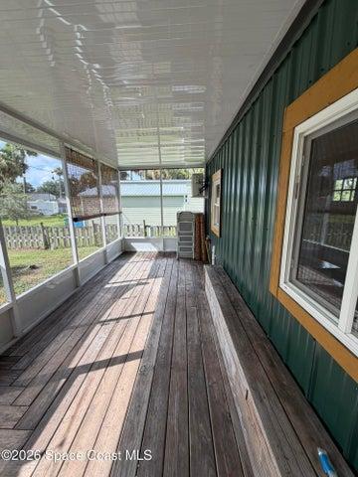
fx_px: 193
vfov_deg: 102.1
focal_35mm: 14
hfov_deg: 85.7
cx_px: 179
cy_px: 238
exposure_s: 1/306
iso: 50
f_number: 2.2
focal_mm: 2.22
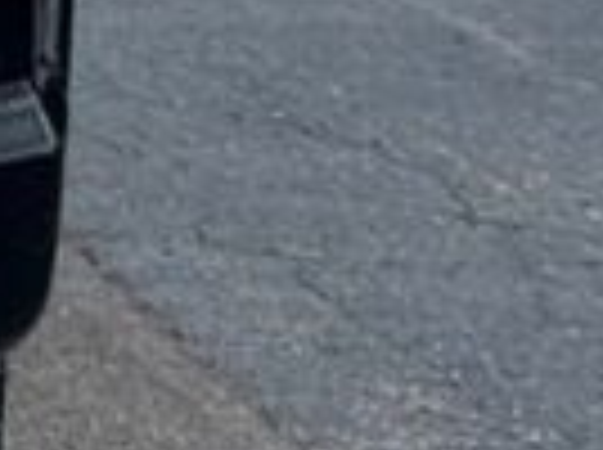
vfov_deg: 4.0
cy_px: -387
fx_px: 6399
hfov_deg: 5.0
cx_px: -1611
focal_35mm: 368
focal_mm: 6.76
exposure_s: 1/2331
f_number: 1.78
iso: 64
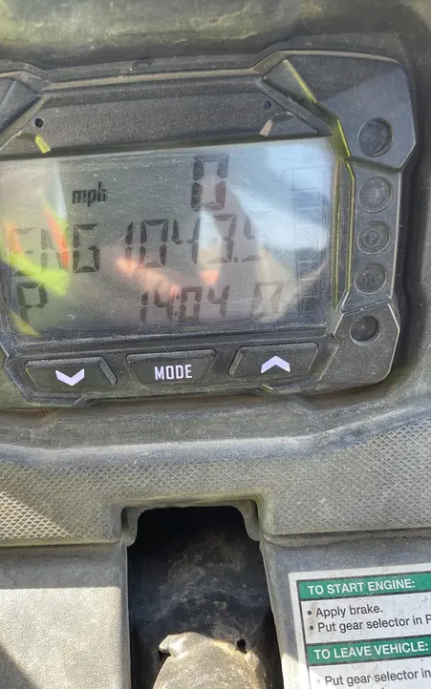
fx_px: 526
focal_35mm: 28
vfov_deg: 66.5
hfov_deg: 44.3
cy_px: 344
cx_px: 178
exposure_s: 1/121
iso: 40
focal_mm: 4.2
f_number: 1.6
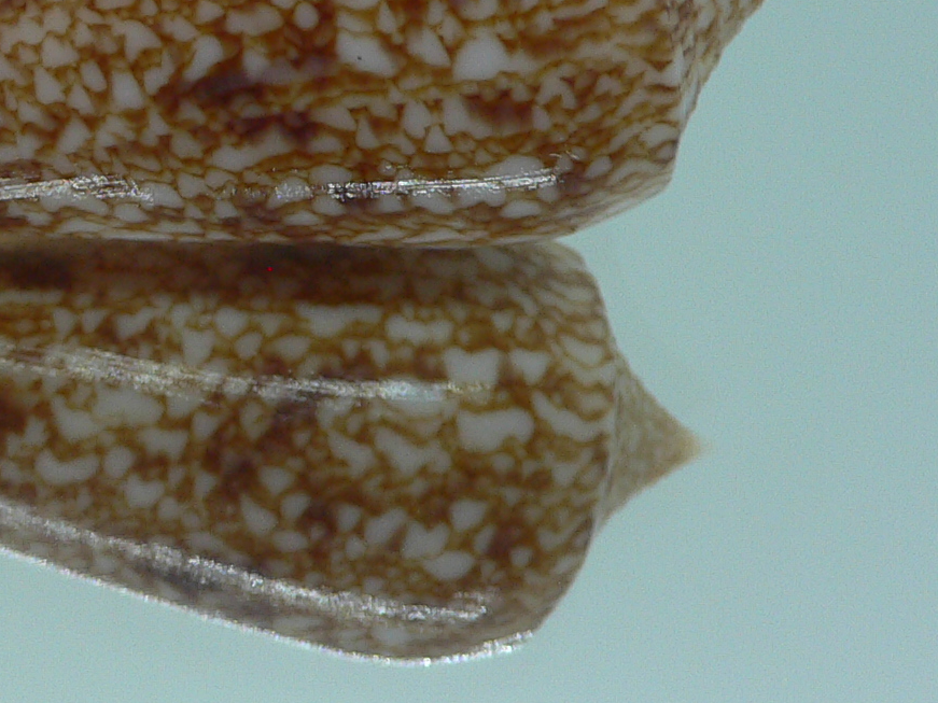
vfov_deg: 18.0
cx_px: 149
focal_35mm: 81
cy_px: 109
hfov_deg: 23.7
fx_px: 2195
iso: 80
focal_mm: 4.6
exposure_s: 1/60
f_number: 2.8
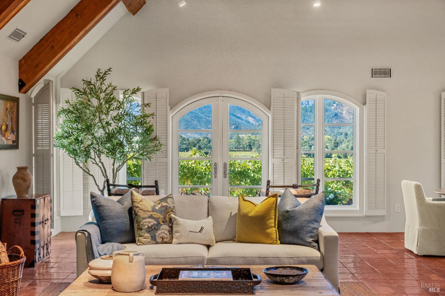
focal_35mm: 49
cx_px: 222
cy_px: 148
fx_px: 602
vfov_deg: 27.7
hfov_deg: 40.6
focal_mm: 48.7
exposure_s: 1/1000
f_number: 7.1
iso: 400
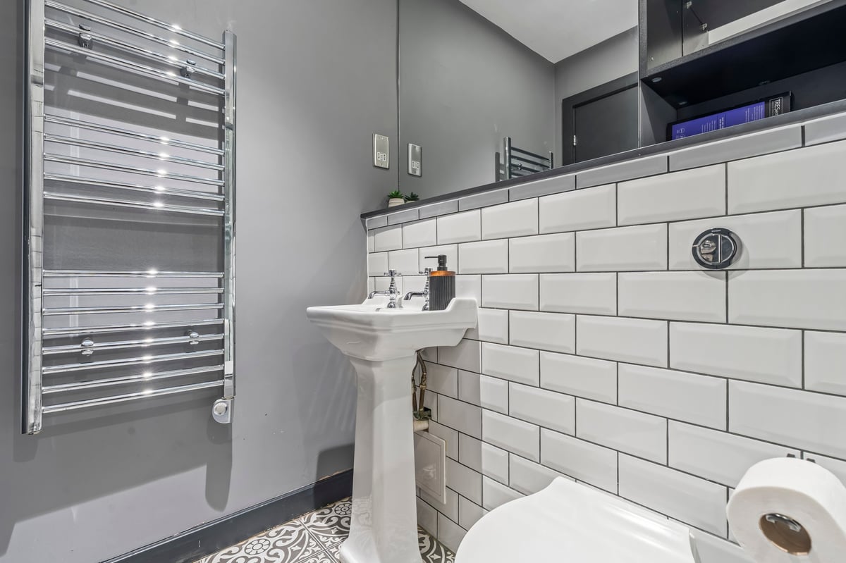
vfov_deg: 73.7
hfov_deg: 96.8
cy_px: 282
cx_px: 423
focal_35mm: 16
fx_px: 376
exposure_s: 5
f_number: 9
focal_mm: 16
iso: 250
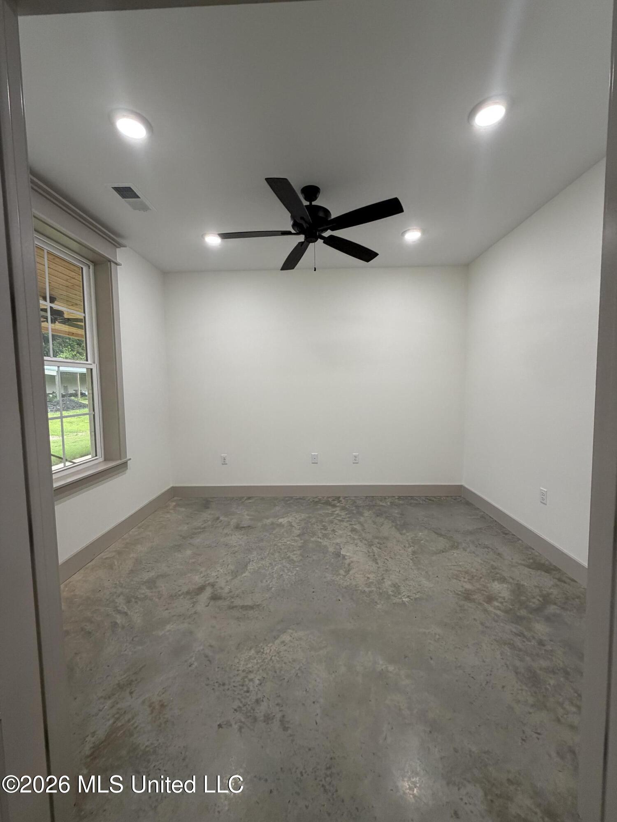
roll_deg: +1.1
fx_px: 333
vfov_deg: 102.1
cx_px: 308
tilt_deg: -3.9
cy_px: 411
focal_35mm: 14
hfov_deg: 85.7
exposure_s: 1/120
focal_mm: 2.22
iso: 200
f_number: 2.2
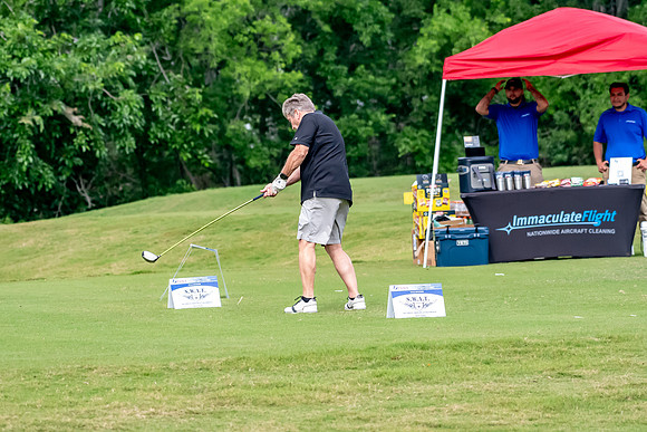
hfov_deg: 6.9
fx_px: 5393
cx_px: 324
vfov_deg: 4.6
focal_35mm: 300
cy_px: 216
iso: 2000
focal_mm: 200
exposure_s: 1/2000
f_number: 5.6
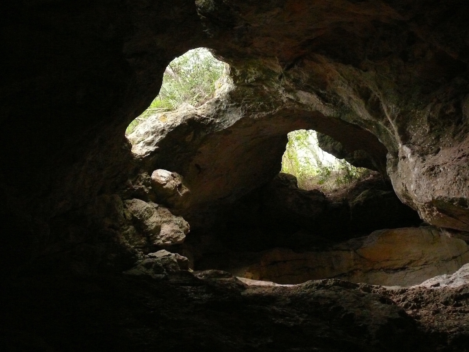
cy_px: 176
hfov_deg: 52.6
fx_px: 474
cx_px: 234
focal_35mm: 35
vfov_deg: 40.7
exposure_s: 1/20
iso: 800
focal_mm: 7.4
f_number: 3.6
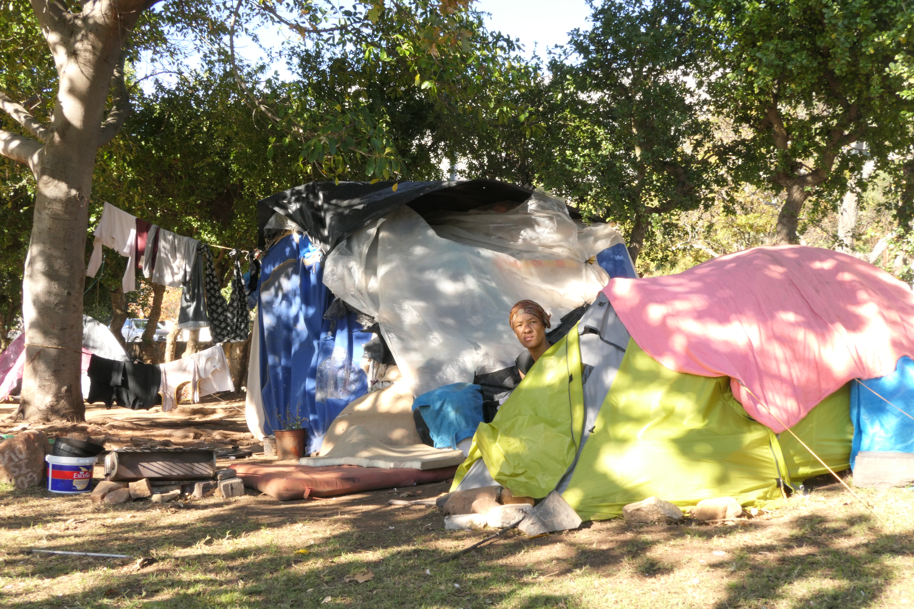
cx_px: 457
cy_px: 304
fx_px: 965
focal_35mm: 38
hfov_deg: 50.7
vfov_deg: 35.1
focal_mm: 14.1
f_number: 11
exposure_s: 1/40
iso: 400
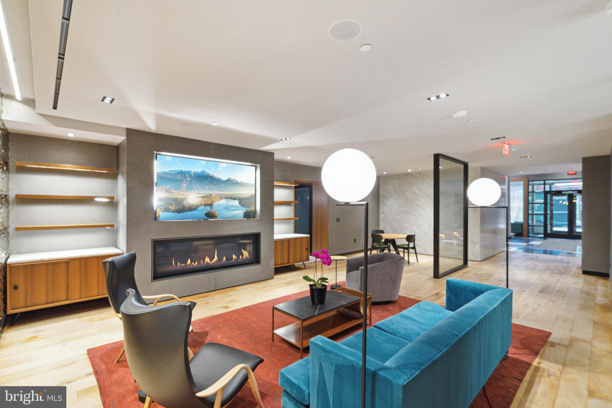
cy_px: 204
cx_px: 306
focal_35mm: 16
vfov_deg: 73.7
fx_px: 272
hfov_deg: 96.7
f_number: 8
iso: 800
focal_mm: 16
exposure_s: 1/10
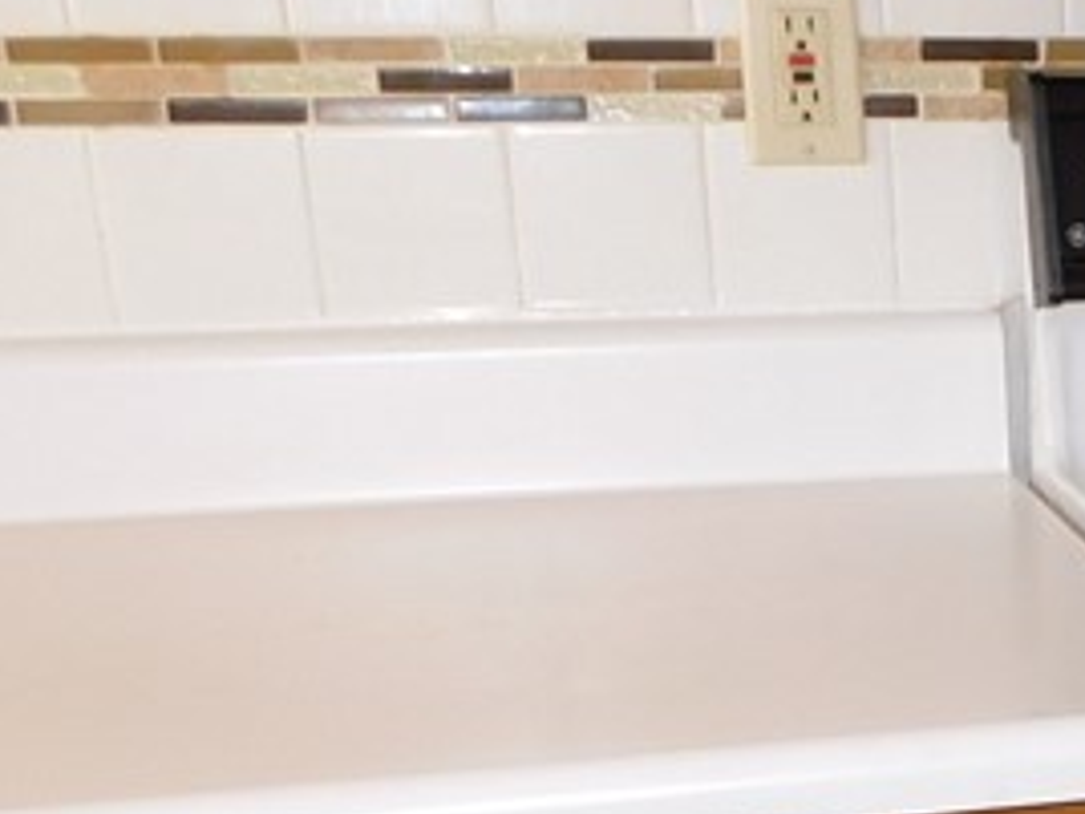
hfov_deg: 19.5
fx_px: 2758
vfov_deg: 16.1
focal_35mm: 88
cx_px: 1615
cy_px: 964
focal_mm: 4
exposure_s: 1/30
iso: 200
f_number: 3
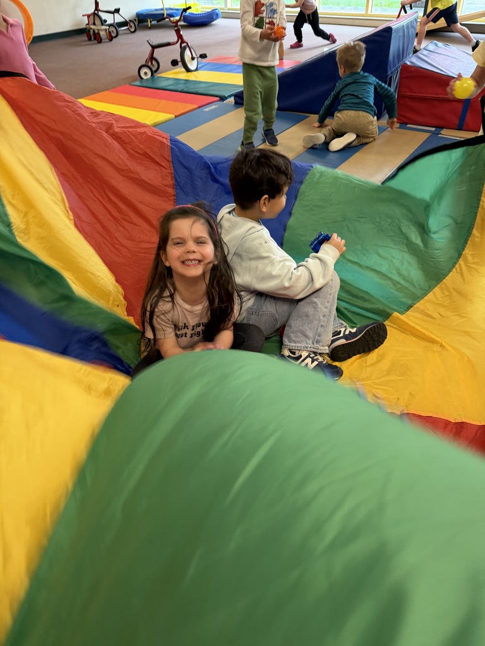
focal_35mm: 24
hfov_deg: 56.8
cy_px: 323
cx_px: 242
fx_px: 448
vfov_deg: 71.6
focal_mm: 6.76
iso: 200
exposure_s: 1/60
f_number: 1.78
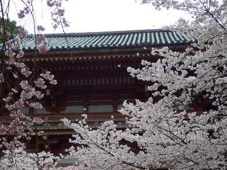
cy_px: 102
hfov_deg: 30.7
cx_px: 96
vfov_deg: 23.2
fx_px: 413
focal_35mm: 63
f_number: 3.7
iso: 125
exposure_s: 1/200
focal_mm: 6.9
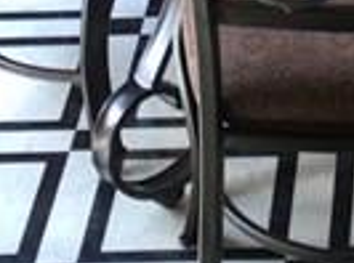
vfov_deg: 5.9
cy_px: -656
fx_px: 2285
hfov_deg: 8.7
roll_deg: +0.6
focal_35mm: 224
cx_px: 506
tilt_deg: -10.5
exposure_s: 1/30
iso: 25
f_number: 2.2
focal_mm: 4.15
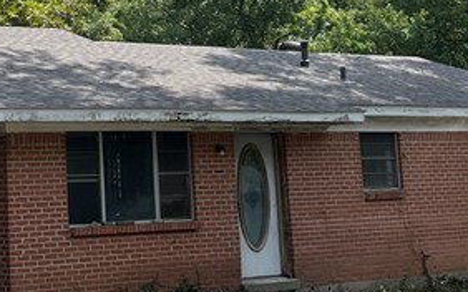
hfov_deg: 20.5
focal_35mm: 100
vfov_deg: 12.9
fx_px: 1275
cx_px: 81
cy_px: -17
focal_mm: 5.1
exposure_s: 1/1862
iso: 50
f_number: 1.6
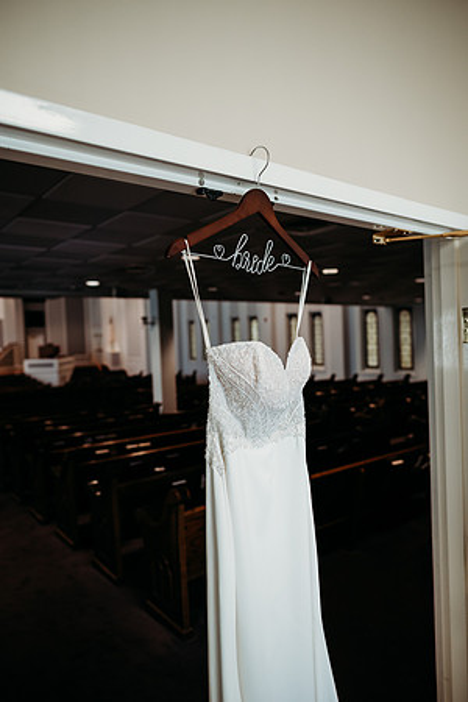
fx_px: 468
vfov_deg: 73.7
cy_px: 351
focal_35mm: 24
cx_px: 234
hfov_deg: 53.1
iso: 400
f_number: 2.5
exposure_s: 1/160
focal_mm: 24
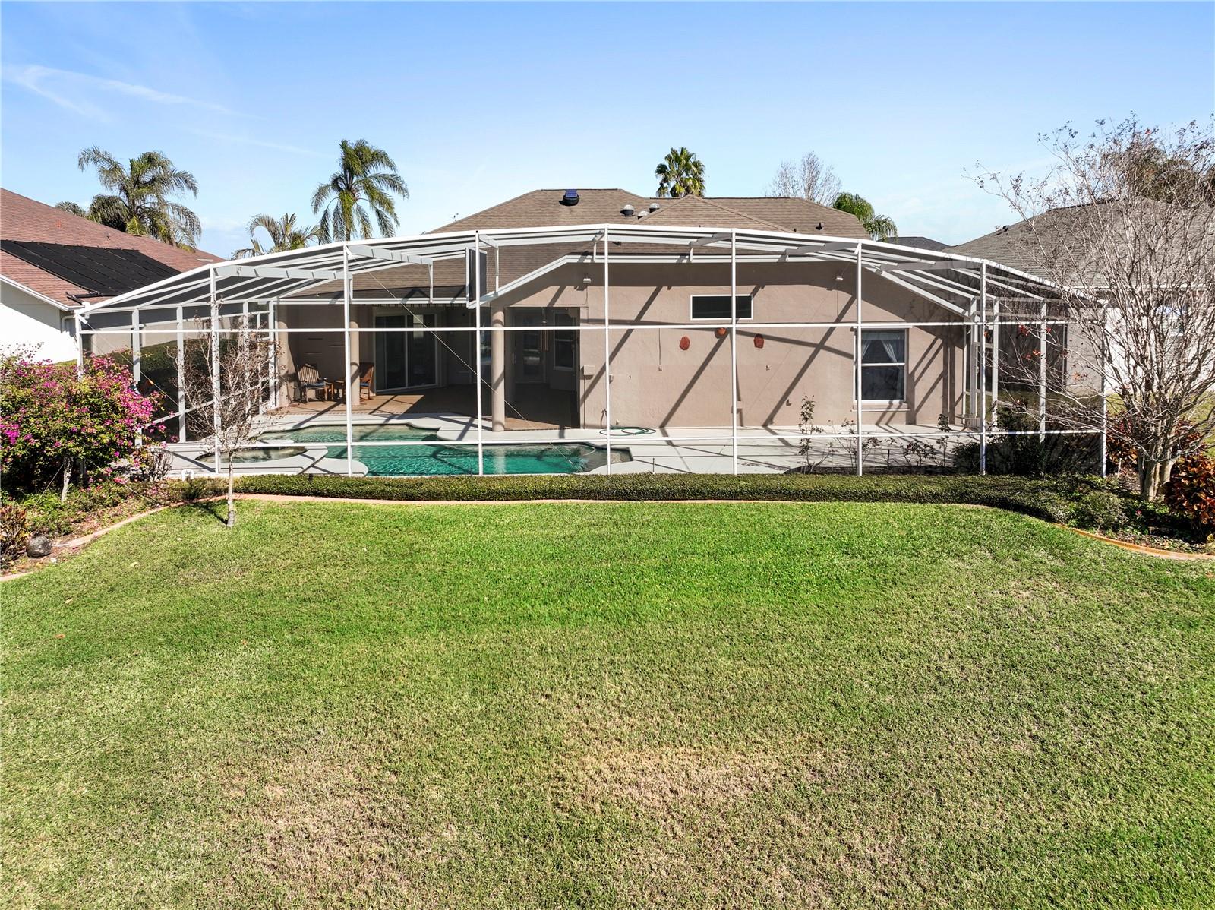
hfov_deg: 71.6
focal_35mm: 24
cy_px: 455
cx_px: 608
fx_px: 842
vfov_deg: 56.8
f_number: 2.8
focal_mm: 12.29
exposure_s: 1/1250
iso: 100
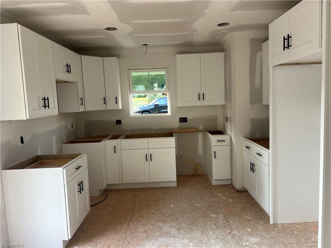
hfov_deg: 67.3
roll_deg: +2.3
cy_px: 124
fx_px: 249
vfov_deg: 53.1
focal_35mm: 26
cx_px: 166
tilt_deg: -6.2
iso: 80
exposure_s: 1/121
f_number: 1.5
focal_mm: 5.7
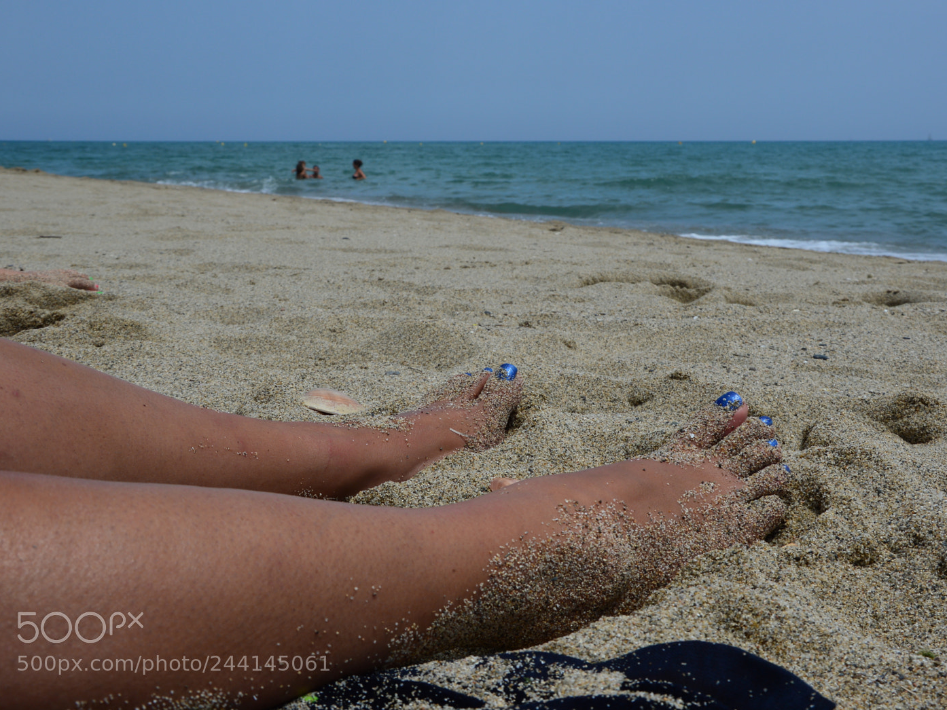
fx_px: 1177
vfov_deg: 33.6
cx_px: 518
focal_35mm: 43
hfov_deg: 43.8
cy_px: 356
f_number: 9
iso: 100
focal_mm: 26
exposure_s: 1/320
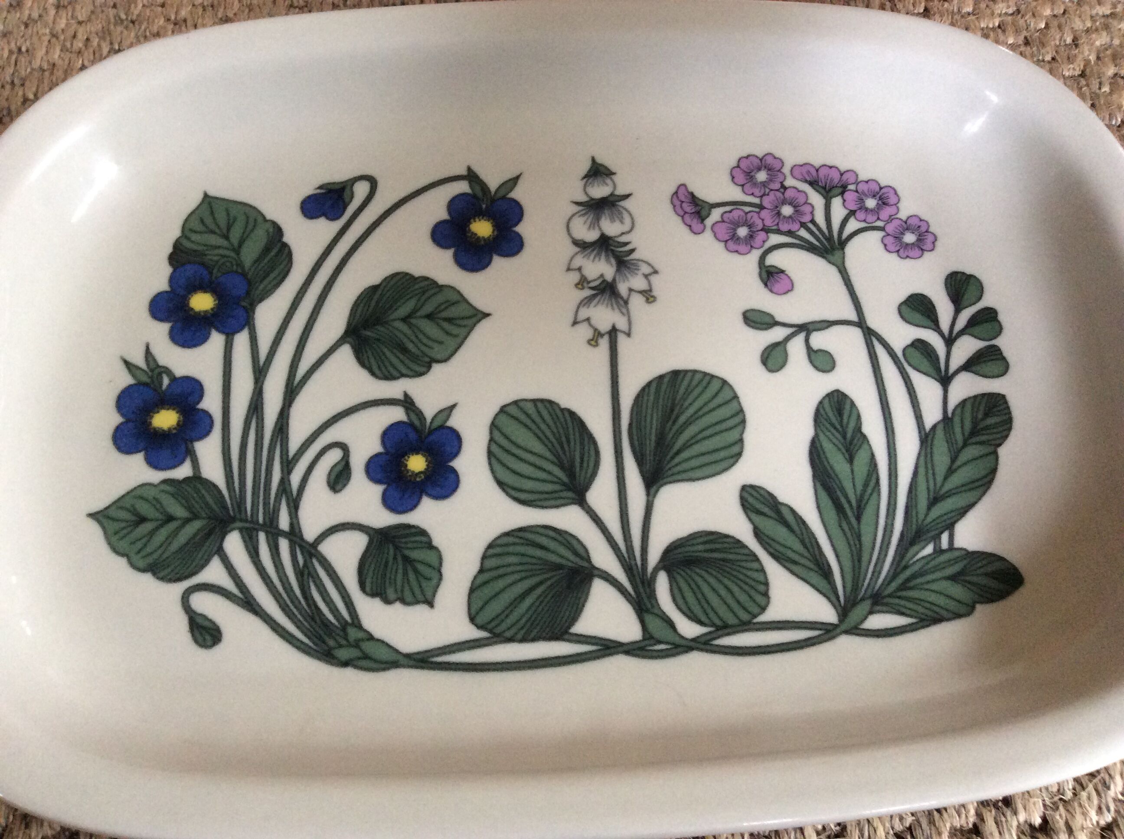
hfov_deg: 56.9
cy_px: 420
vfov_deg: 44.1
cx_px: 562
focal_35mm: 32
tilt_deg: -64.3
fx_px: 1038
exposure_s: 1/25
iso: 160
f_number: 2.4
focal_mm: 3.3
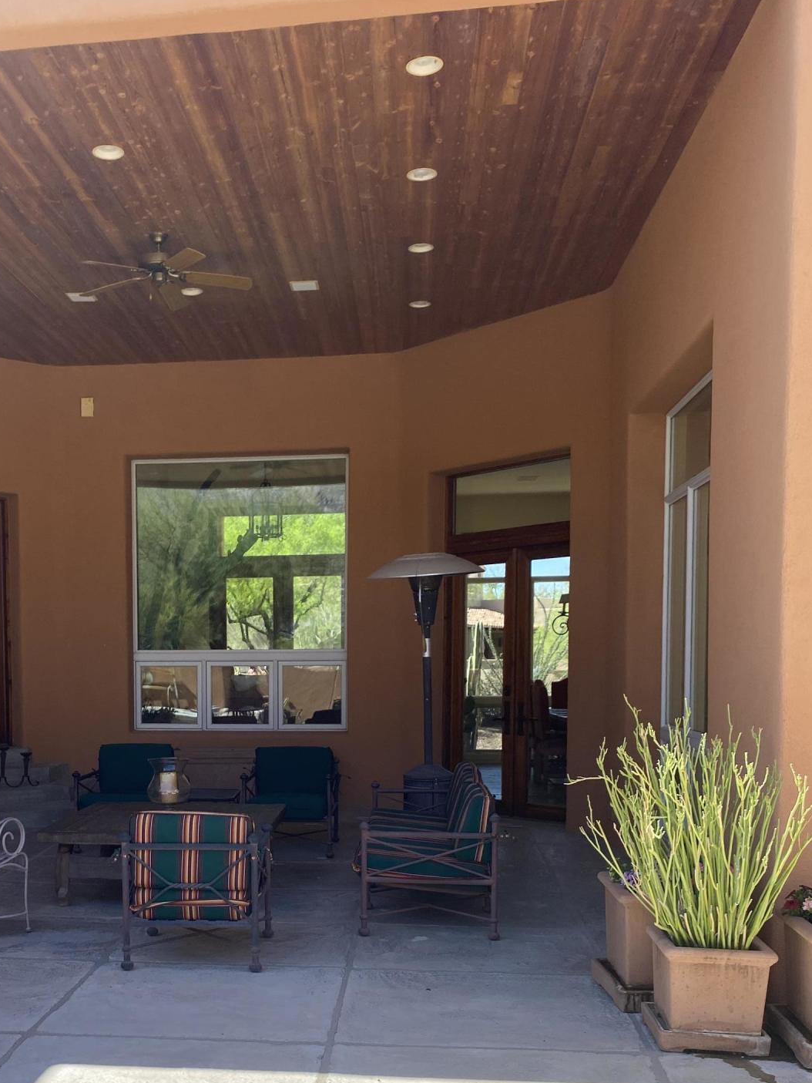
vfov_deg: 48.9
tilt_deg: -2.4
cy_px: 755
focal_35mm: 37
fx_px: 1157
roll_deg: +0.1
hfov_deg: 38.1
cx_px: 247
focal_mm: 4.25
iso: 32
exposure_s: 1/1653
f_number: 1.8
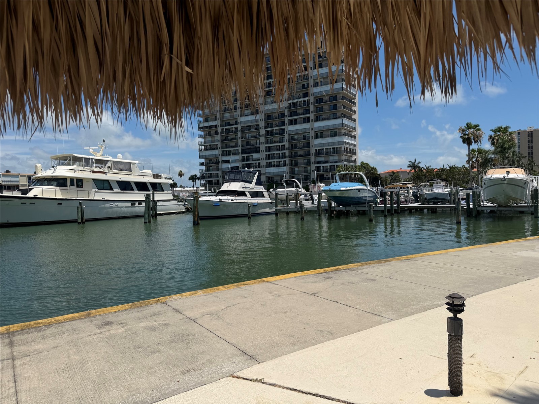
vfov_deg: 56.8
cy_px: 202
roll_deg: +1.7
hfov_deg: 71.6
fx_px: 374
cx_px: 270
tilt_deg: -1.7
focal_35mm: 24
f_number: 1.78
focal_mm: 6.76
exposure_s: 1/9091
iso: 80
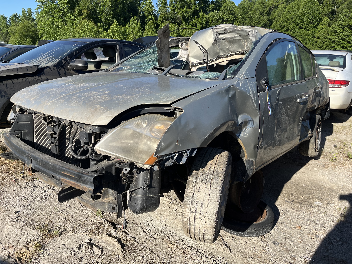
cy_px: 132
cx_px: 176
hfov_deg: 67.3
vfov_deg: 53.1
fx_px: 264
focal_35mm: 26
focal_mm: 5.1
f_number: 1.6
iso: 50
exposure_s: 1/2410
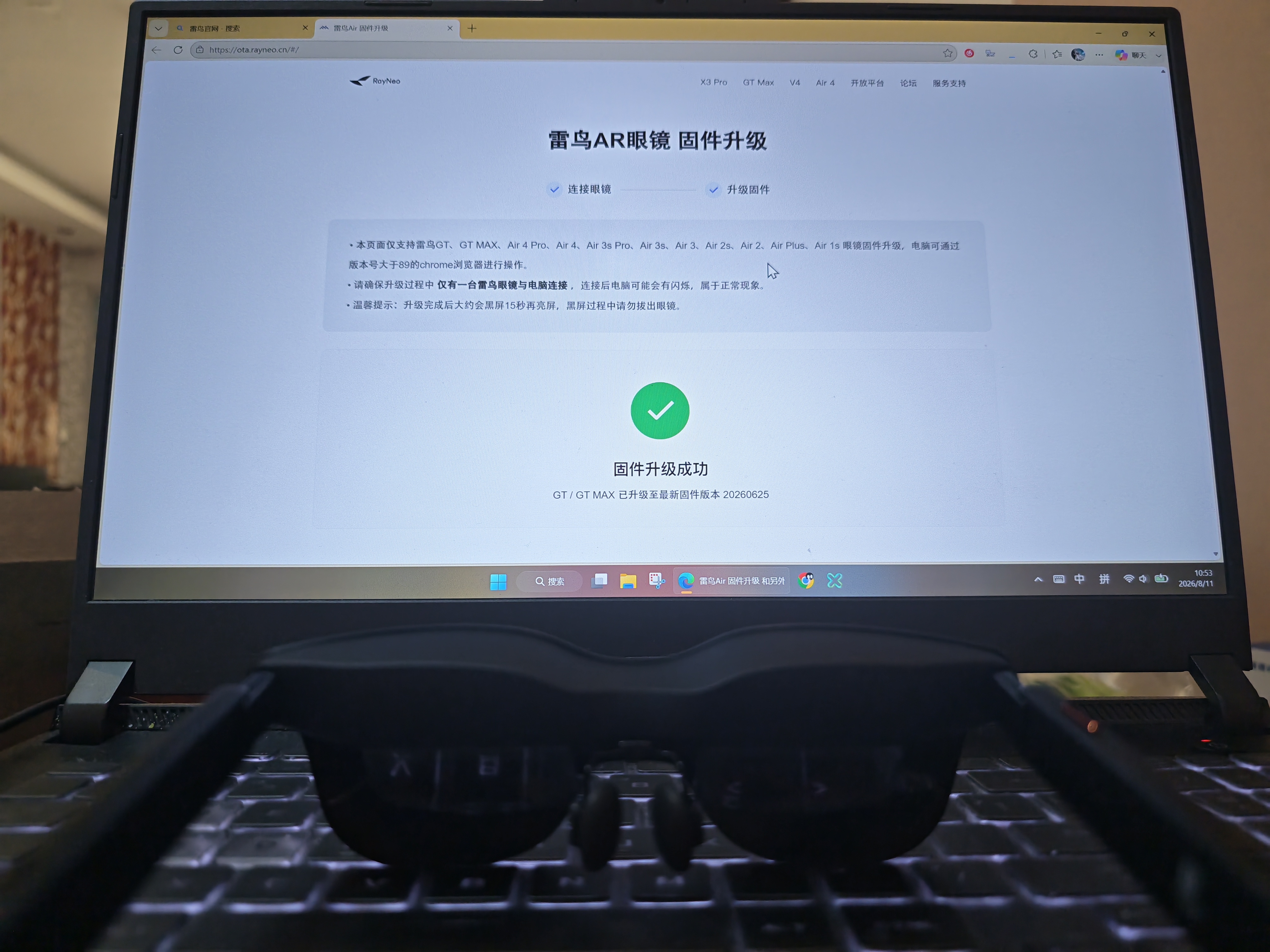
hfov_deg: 73.9
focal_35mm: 23
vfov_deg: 58.9
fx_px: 844
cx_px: 635
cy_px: 476
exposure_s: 1/50
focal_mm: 6.55
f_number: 1.6
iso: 80
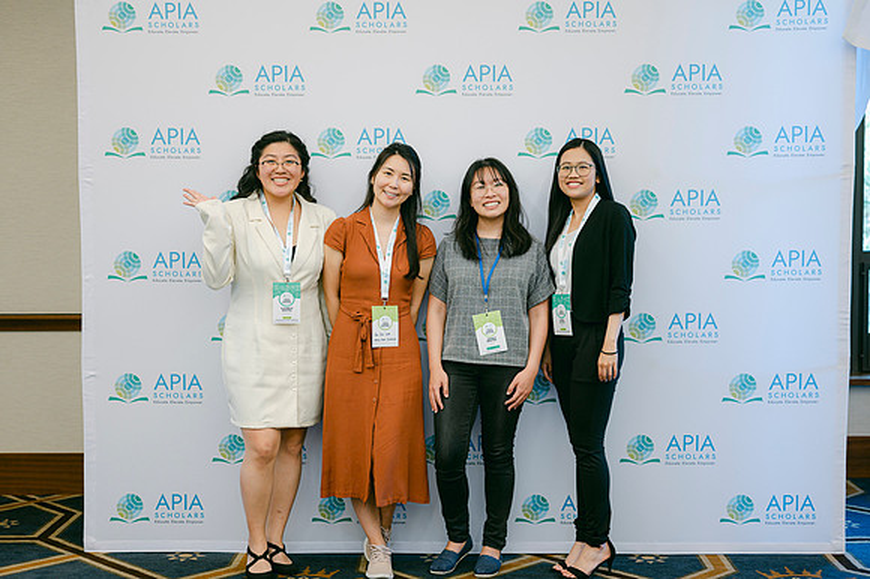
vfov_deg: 26.2
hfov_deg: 38.6
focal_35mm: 51
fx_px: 1243
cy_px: 284
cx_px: 425
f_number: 2
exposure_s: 1/200
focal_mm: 50
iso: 320
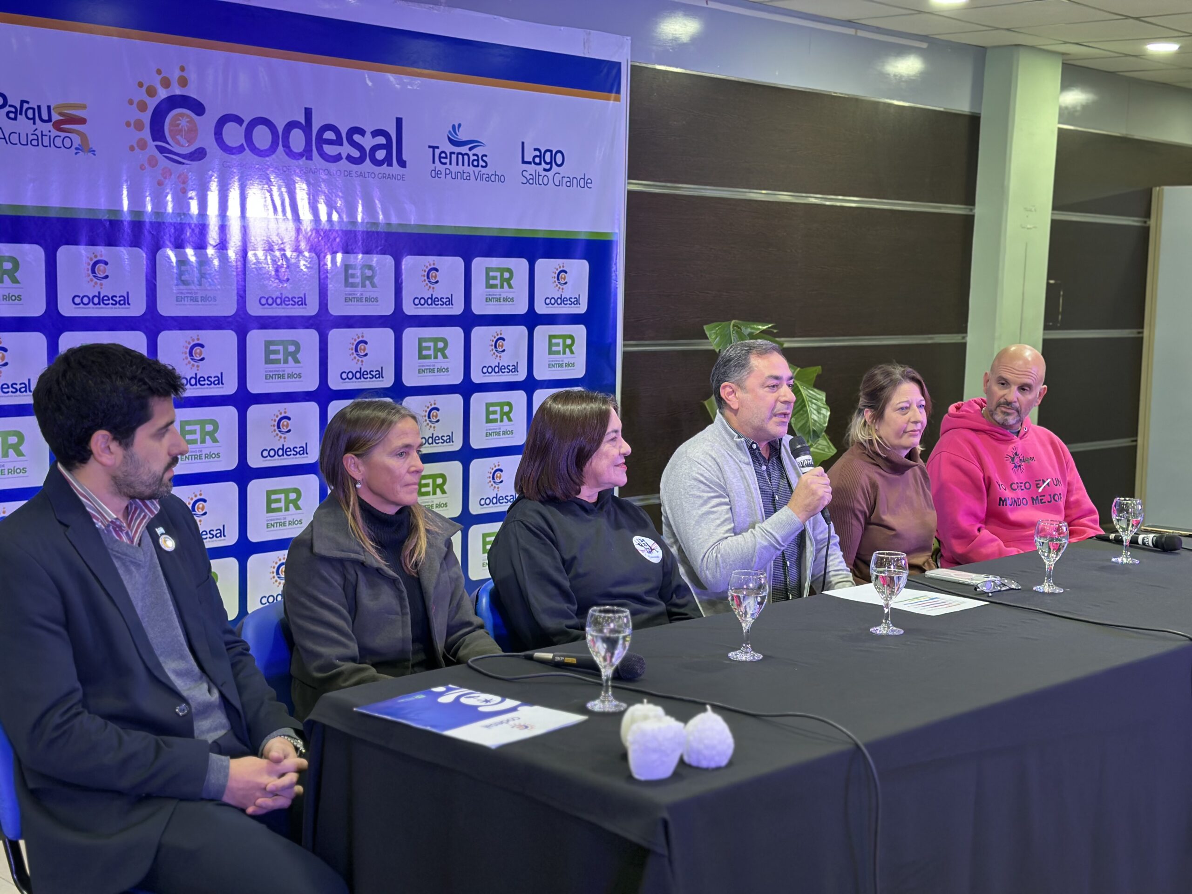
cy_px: 447
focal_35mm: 48
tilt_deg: -6.6
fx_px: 1653
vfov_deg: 30.3
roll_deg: -2.1
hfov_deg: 39.7
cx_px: 596
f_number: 1.78
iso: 100
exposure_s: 1/50
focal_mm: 6.86
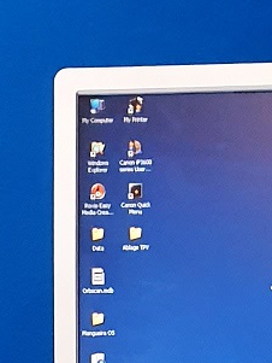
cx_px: 36
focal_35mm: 174
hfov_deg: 8.5
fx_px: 1822
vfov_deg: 9.4
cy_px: 1030
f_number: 2.4
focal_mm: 4.3
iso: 250
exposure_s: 1/50
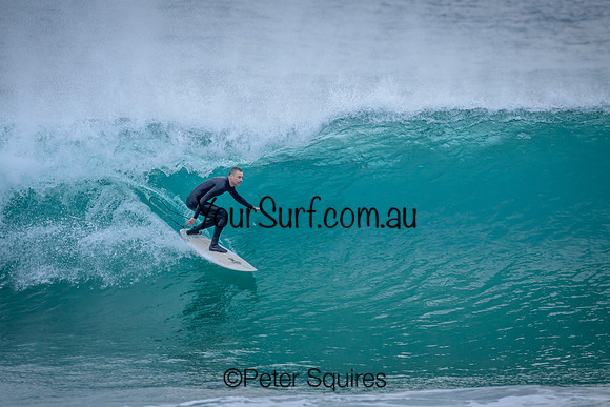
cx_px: 284
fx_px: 15376
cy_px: 176
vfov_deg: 1.5
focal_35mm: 907
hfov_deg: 2.3
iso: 1100
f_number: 6.3
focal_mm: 800
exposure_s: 1/2000
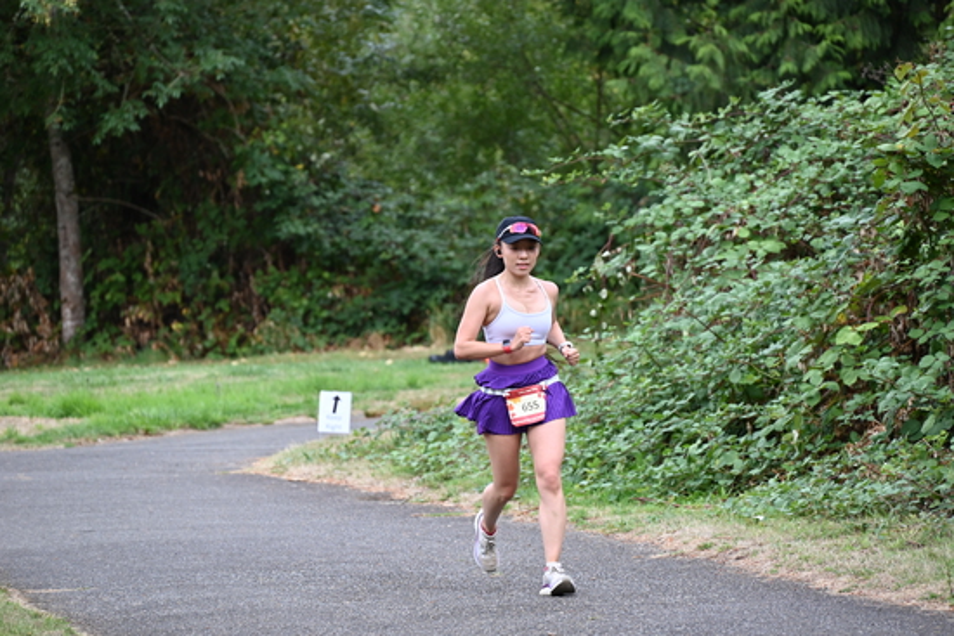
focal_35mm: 200
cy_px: 318
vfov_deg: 6.9
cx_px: 477
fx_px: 5301
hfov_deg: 10.3
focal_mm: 200
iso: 720
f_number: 6.3
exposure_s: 1/250
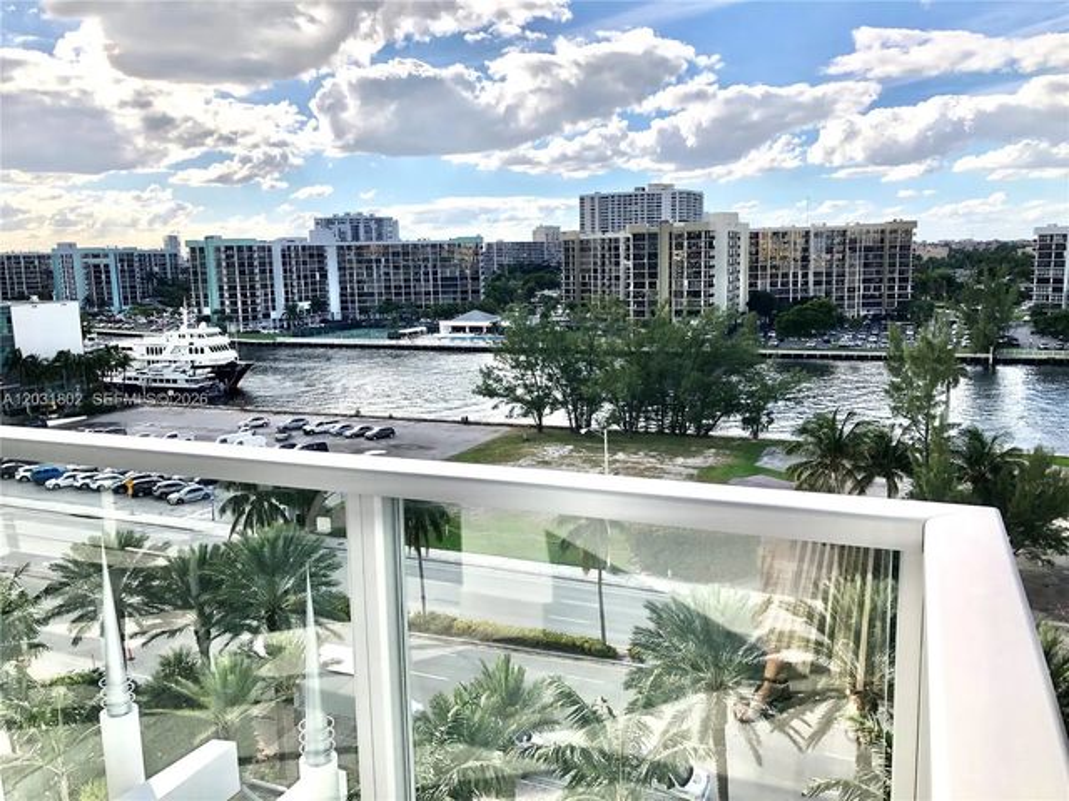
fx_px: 865
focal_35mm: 28
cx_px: 534
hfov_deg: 63.4
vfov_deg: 49.7
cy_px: 400
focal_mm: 4
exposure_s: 1/2208
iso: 20
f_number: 1.8
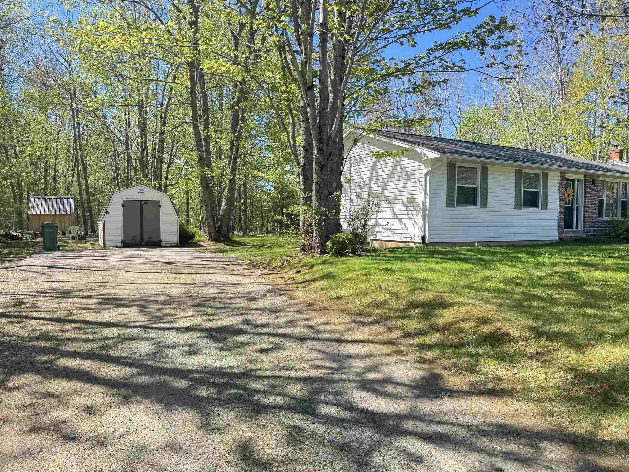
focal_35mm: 24
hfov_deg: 71.6
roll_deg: +0.7
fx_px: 436
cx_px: 314
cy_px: 236
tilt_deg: -1.3
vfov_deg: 56.8
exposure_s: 1/747
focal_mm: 6.76
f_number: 1.78
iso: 80
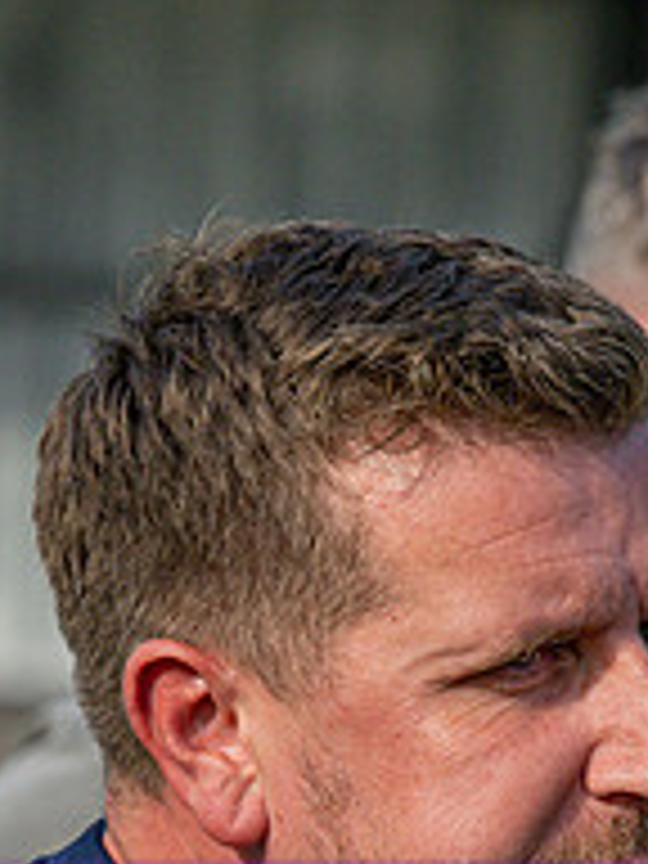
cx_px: 80
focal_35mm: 492
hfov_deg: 3.0
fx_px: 12280
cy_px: 841
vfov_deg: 4.0
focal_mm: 110
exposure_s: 1/4000
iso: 400
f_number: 4
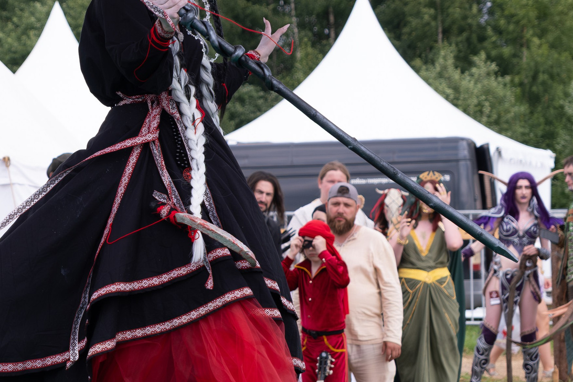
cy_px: 133
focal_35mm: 150
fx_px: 2387
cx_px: 68
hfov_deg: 13.6
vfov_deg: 9.1
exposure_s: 1/1600
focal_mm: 42.7
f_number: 3.2
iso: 320
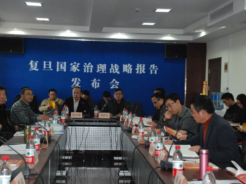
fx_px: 409
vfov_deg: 25.4
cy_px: 93
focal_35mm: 58
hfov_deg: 33.5
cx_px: 124
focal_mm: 35
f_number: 5.6
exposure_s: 1/60
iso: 1600
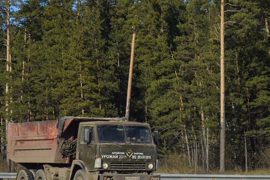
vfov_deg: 12.6
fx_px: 815
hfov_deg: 18.8
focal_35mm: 109
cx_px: 99
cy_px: 118
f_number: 7.1
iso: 200
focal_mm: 55
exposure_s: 1/1600
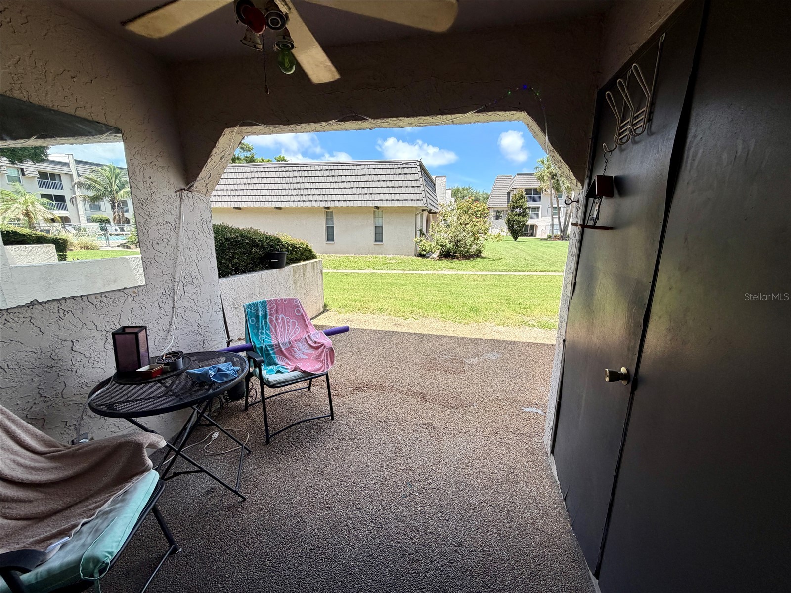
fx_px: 320
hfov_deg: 102.1
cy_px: 296
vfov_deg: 85.7
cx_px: 396
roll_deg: +0.9
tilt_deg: -9.9
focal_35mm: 14
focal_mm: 2.22
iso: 40
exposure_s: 1/644
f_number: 2.2
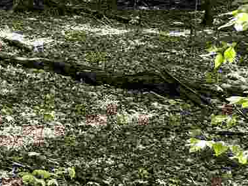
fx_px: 580
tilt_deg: +2.0
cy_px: -53
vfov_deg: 17.2
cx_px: -61
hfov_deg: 22.0
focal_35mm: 81
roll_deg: -3.1
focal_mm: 6.86
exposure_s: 1/171
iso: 80
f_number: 1.78
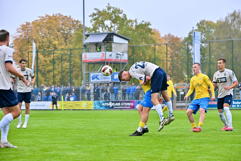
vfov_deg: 11.4
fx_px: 803
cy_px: 80
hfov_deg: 17.1
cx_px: 120
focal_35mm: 120
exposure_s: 1/1600
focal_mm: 120
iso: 3200
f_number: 4.8
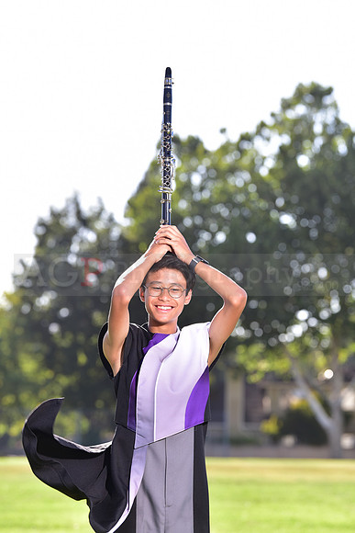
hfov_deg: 10.2
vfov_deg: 15.2
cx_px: 178
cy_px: 266
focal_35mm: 135
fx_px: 1996
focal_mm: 135
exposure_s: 1/250
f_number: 4.5
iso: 100
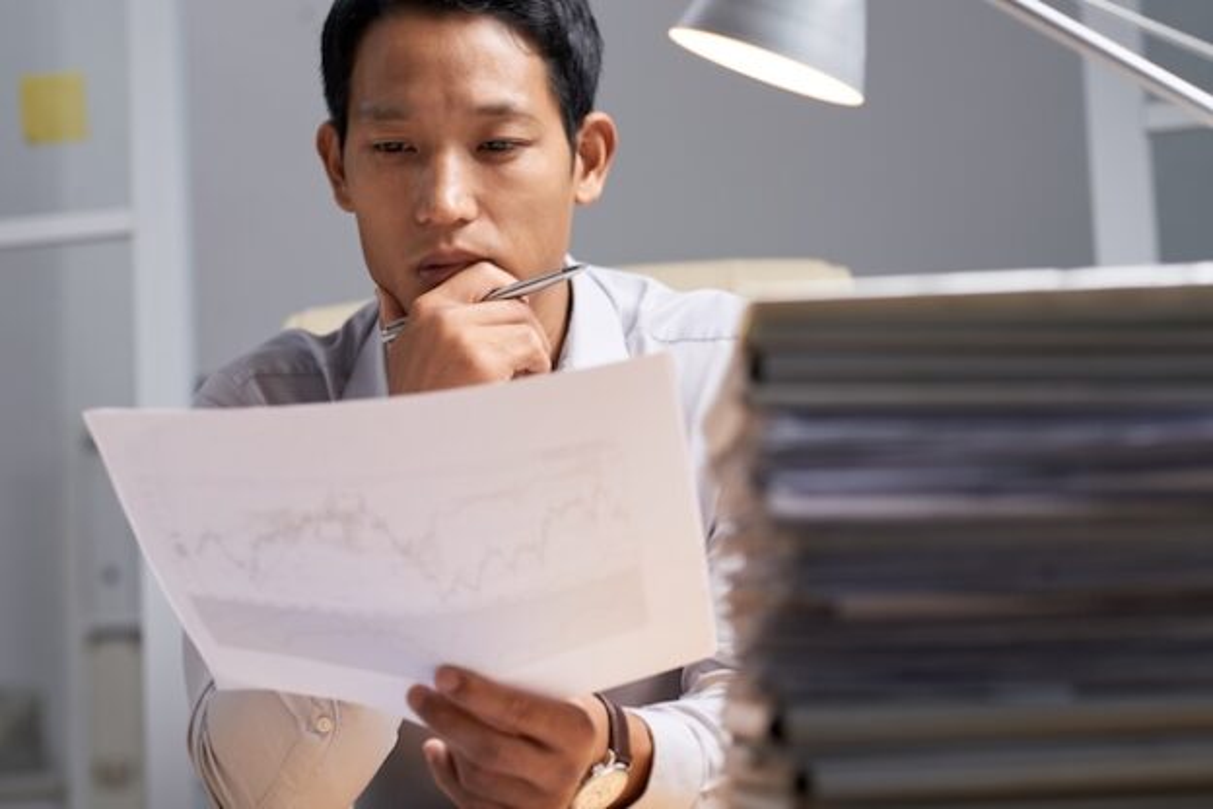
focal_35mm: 85
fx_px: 2864
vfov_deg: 16.1
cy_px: 404
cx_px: 606
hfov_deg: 23.9
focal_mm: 85
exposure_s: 1/100
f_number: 4.5
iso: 200
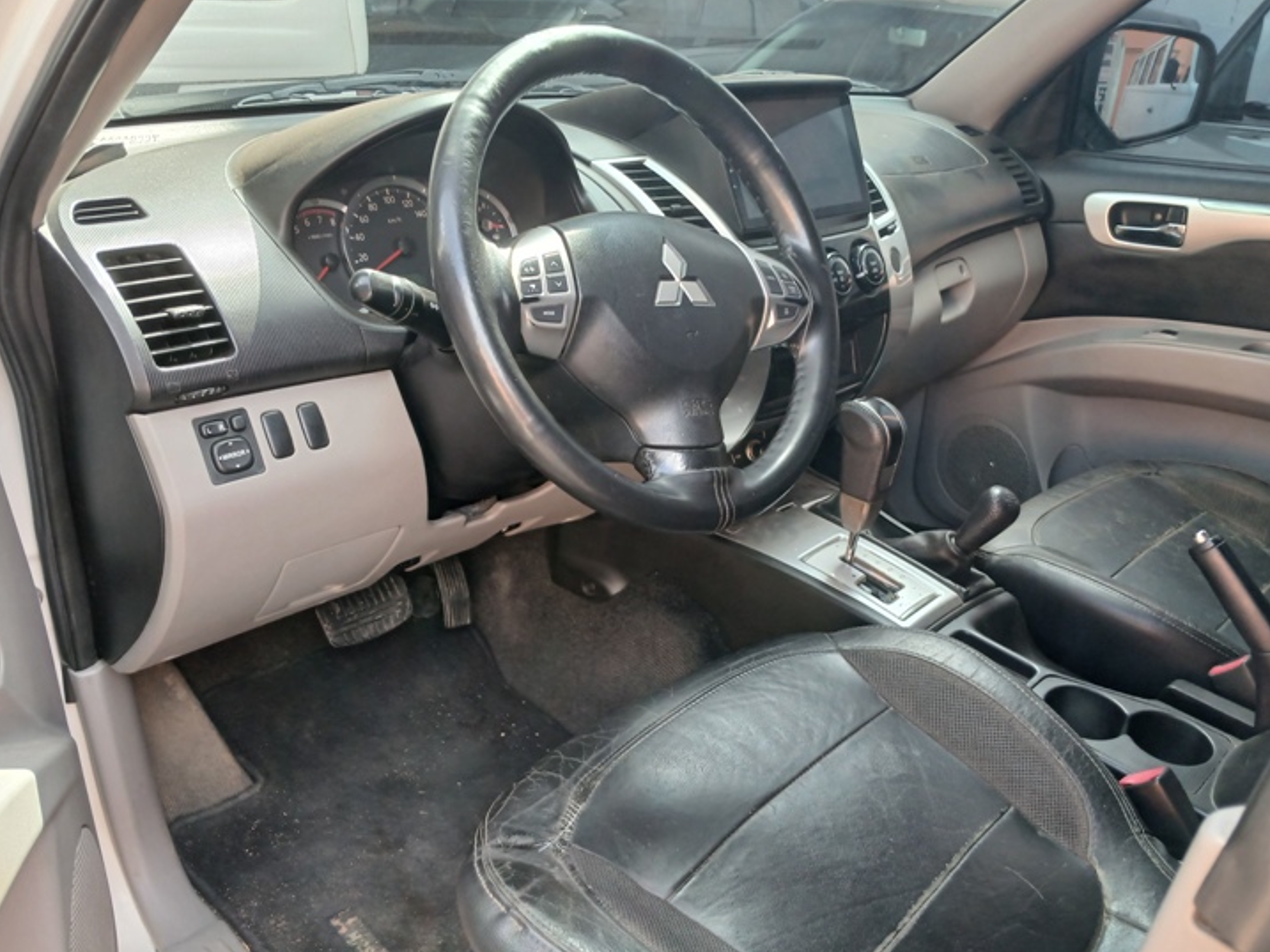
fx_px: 1064
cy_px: 508
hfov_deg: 61.6
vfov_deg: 48.2
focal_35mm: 29
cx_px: 654
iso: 80
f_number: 1.8
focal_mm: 3.98
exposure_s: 1/60
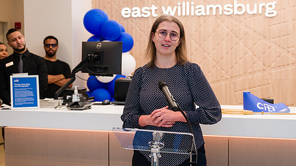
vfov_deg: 19.7
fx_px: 479
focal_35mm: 61
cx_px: 176
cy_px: 85
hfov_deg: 34.3
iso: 400
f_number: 3.2
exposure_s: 1/200
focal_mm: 44
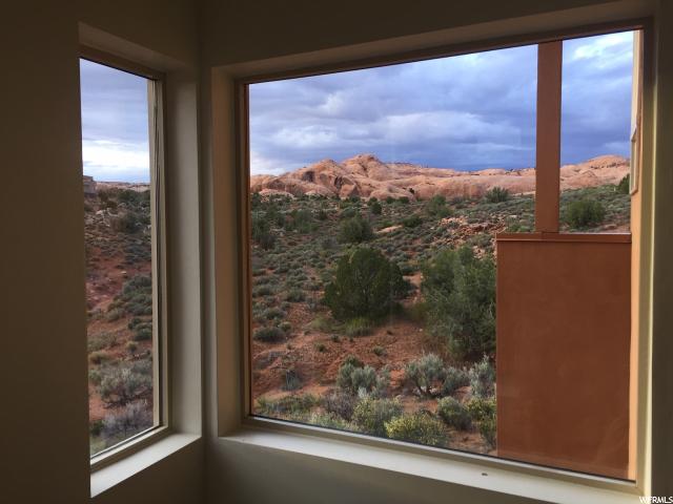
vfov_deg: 48.2
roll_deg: +0.8
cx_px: 336
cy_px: 252
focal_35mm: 29
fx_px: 564
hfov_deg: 61.7
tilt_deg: -2.5
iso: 40
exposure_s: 1/60
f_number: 2.2
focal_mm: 4.15
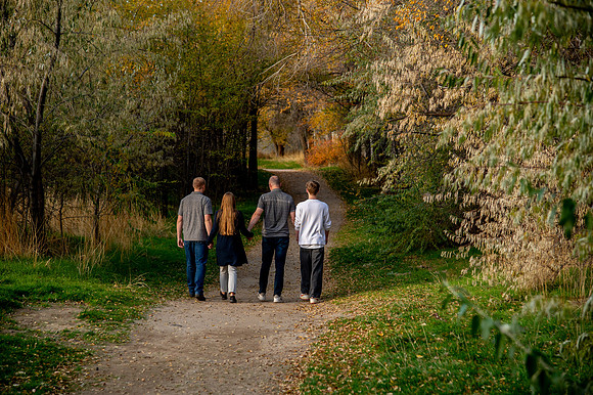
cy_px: 201
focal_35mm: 87
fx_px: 1435
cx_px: 292
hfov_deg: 23.4
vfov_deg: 15.7
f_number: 4.5
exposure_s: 1/400
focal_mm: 85
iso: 400
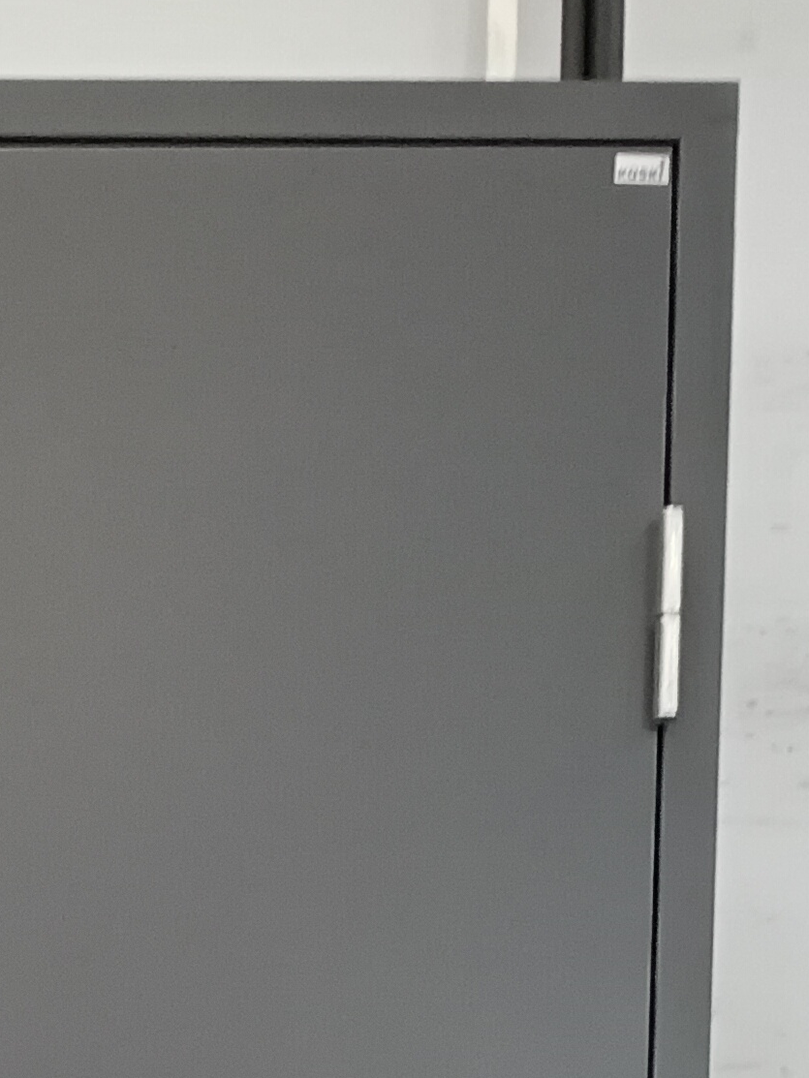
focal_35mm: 99
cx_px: -78
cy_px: 1950
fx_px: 3084
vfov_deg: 16.5
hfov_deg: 14.6
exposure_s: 1/20
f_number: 1.8
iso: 1416
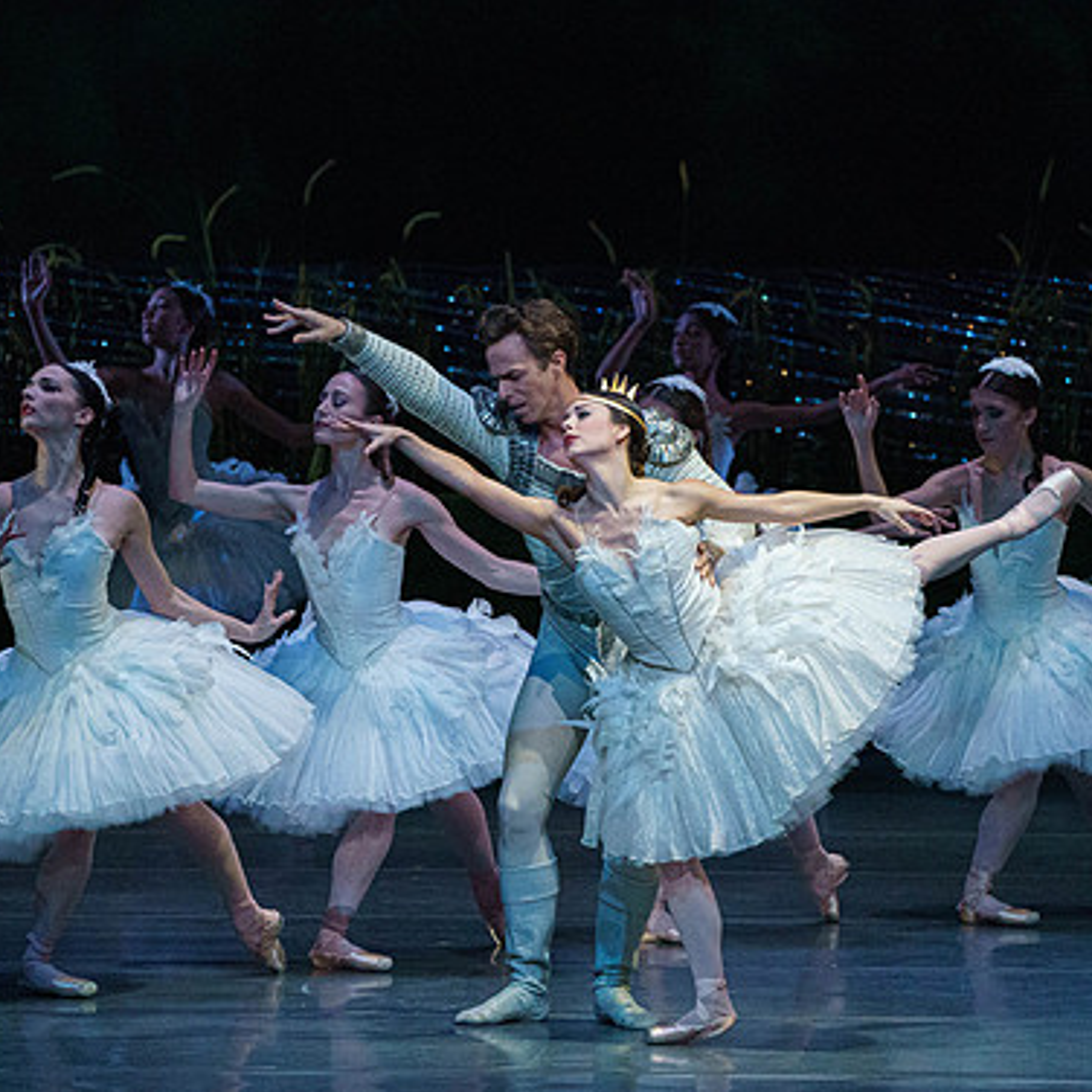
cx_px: 473
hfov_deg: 4.0
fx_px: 15454
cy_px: 559
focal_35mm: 433
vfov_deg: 4.0
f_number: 5.6
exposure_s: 1/250
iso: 8000
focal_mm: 330
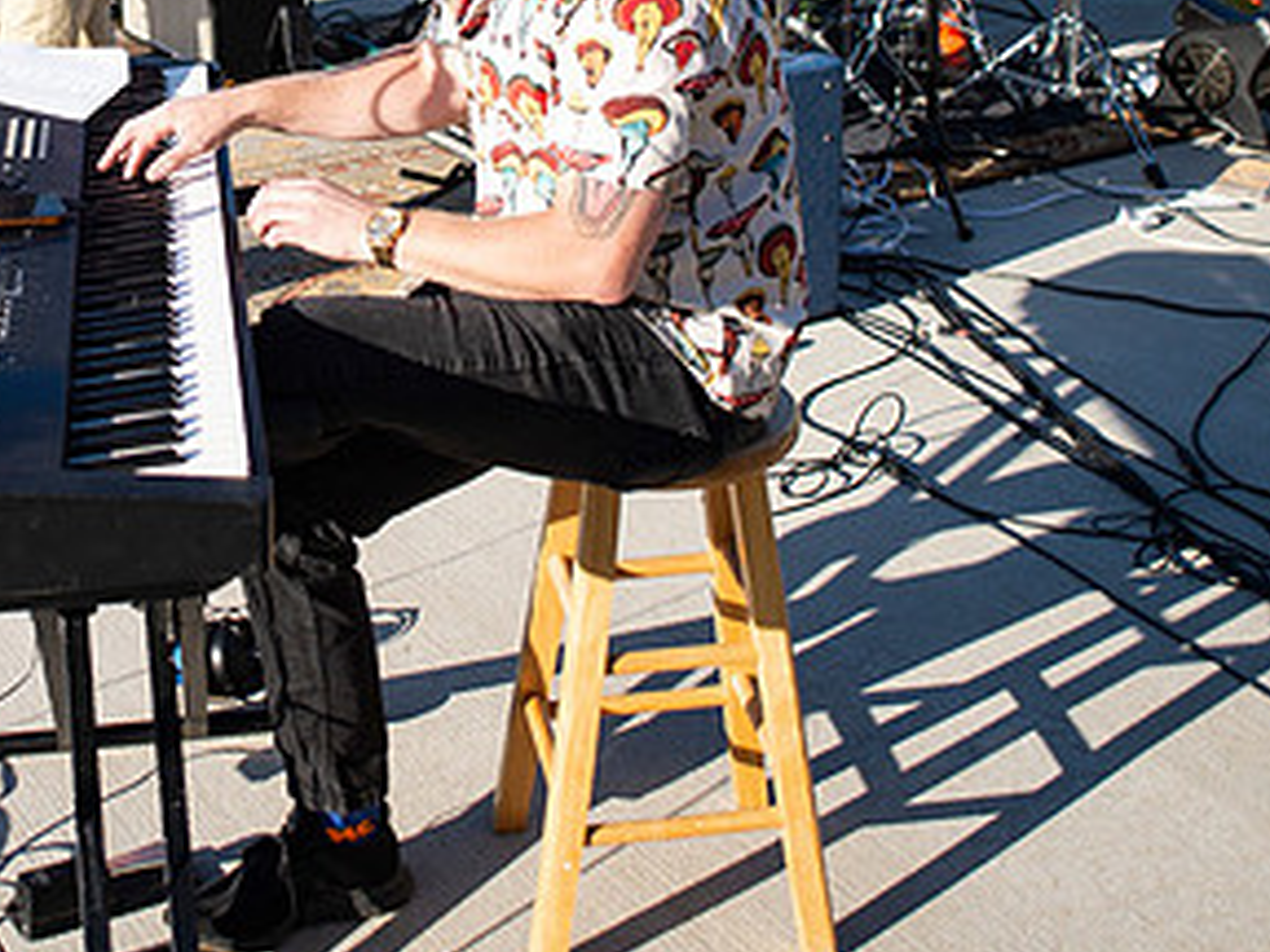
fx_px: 2348
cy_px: -26
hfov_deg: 29.4
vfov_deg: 22.0
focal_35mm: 64
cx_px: 212
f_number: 2.8
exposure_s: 1/1000
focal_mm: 24
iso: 100
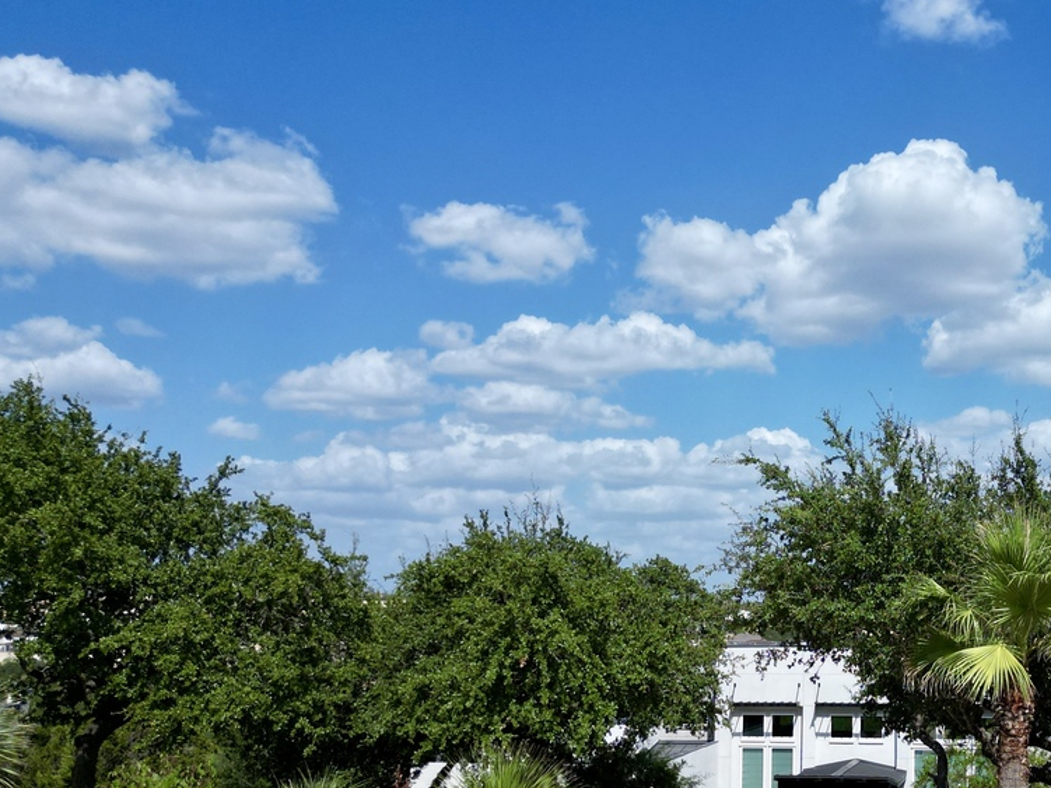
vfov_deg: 31.3
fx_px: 1396
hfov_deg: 39.3
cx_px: 875
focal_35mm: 46
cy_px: 521
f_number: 1.7
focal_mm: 6.72
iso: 130
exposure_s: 1/5000
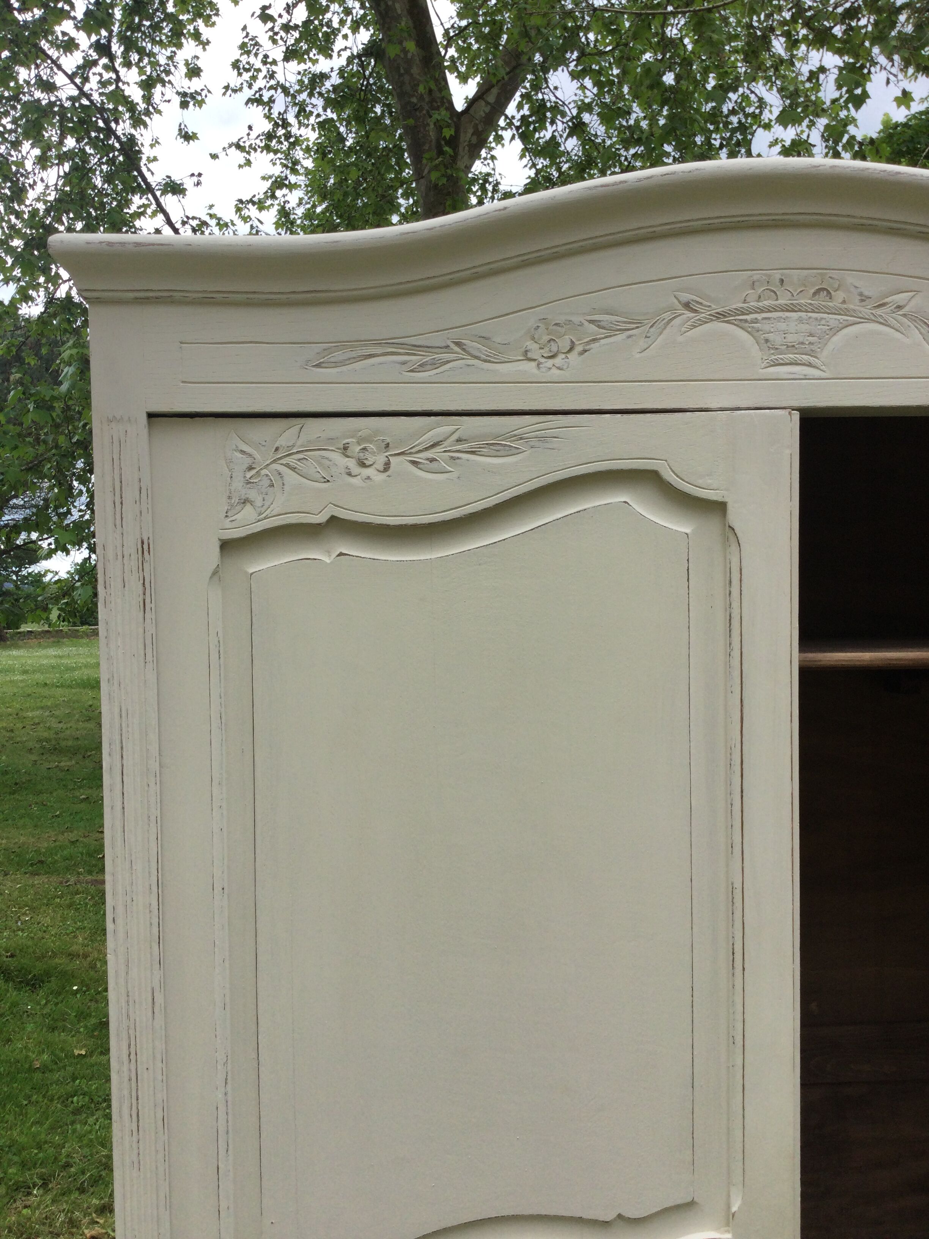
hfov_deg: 45.4
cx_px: 464
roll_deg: +1.1
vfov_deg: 58.4
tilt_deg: -3.1
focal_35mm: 31
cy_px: 620
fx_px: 1109
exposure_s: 1/473
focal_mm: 3.3
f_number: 2.4
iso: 25
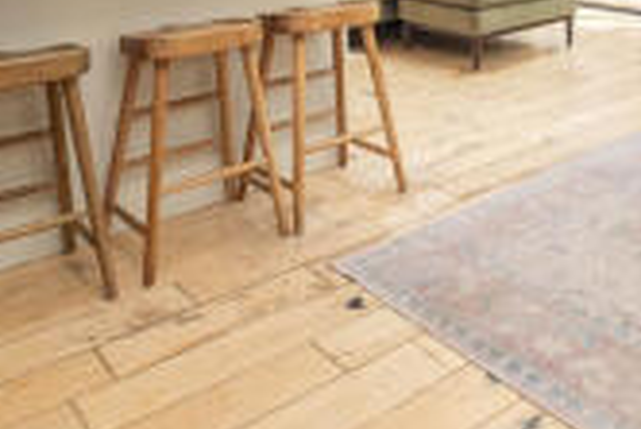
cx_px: 421
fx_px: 766
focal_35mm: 43
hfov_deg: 44.8
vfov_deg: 25.9
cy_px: -153
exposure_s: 1/160
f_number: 6.4
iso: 400
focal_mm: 10
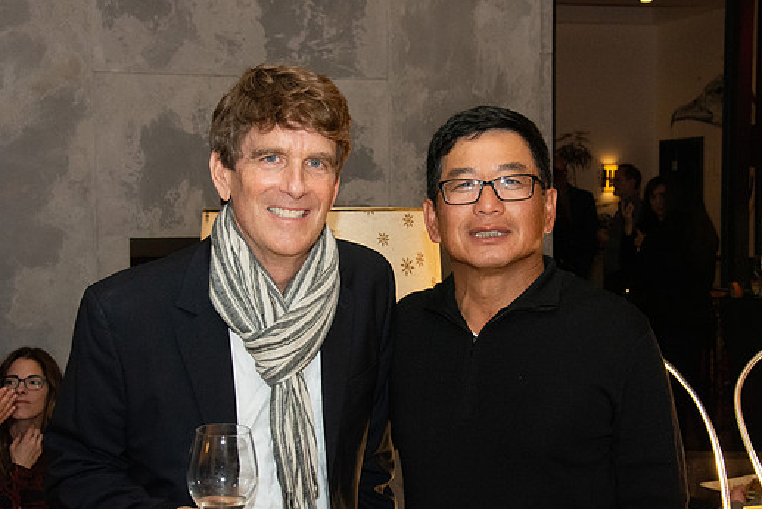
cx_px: 389
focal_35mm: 74
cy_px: 280
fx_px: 1567
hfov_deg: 27.3
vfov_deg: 18.4
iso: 5000
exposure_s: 1/125
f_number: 11
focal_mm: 44
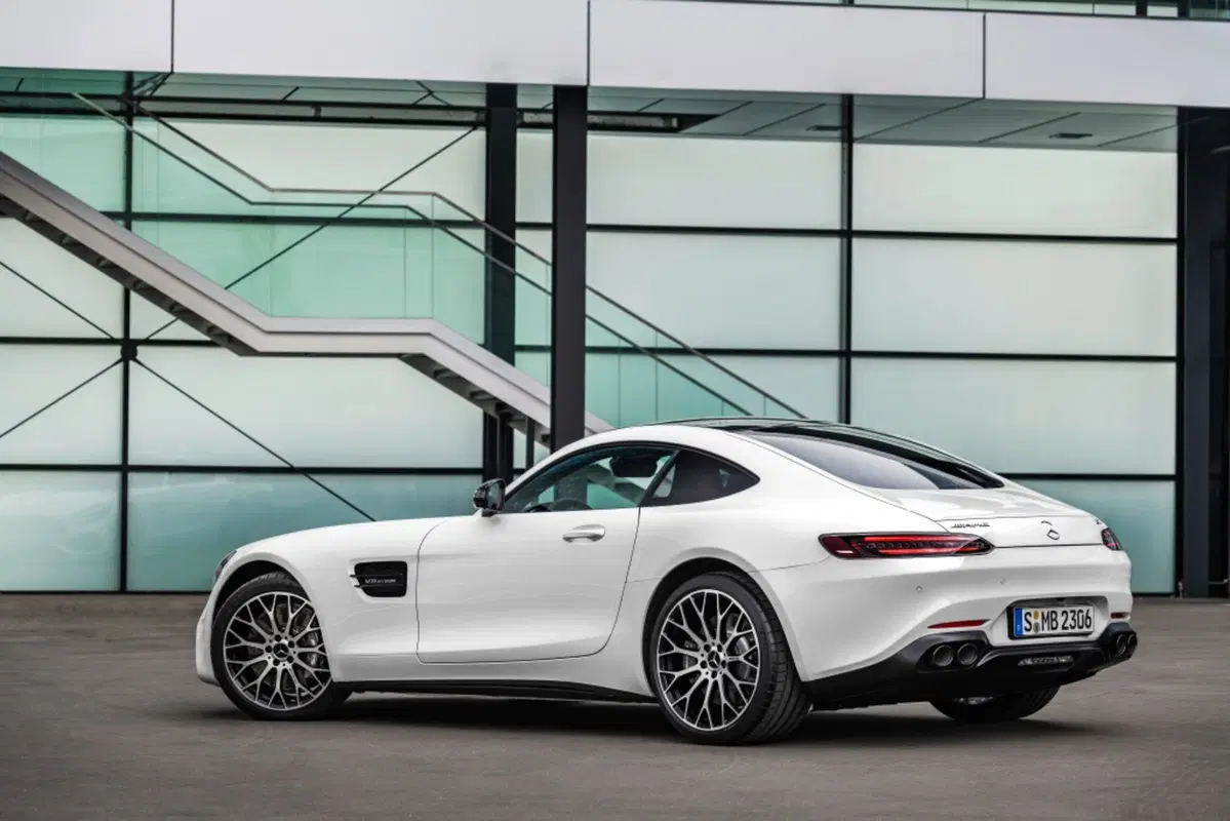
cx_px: 615
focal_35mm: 105
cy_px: 410
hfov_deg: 19.5
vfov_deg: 13.0
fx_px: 3588
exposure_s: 1/80
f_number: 5.6
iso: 100
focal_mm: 105
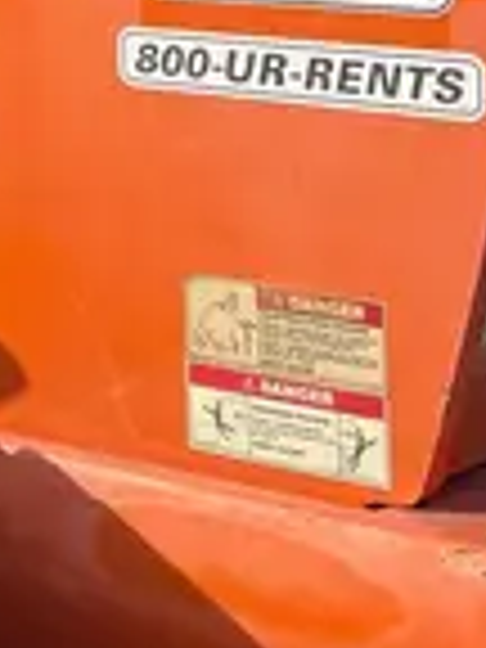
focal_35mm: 132
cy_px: -38
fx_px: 2471
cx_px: -490
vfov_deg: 14.6
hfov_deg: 10.3
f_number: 1.6
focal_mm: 5.1
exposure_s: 1/2755
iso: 50
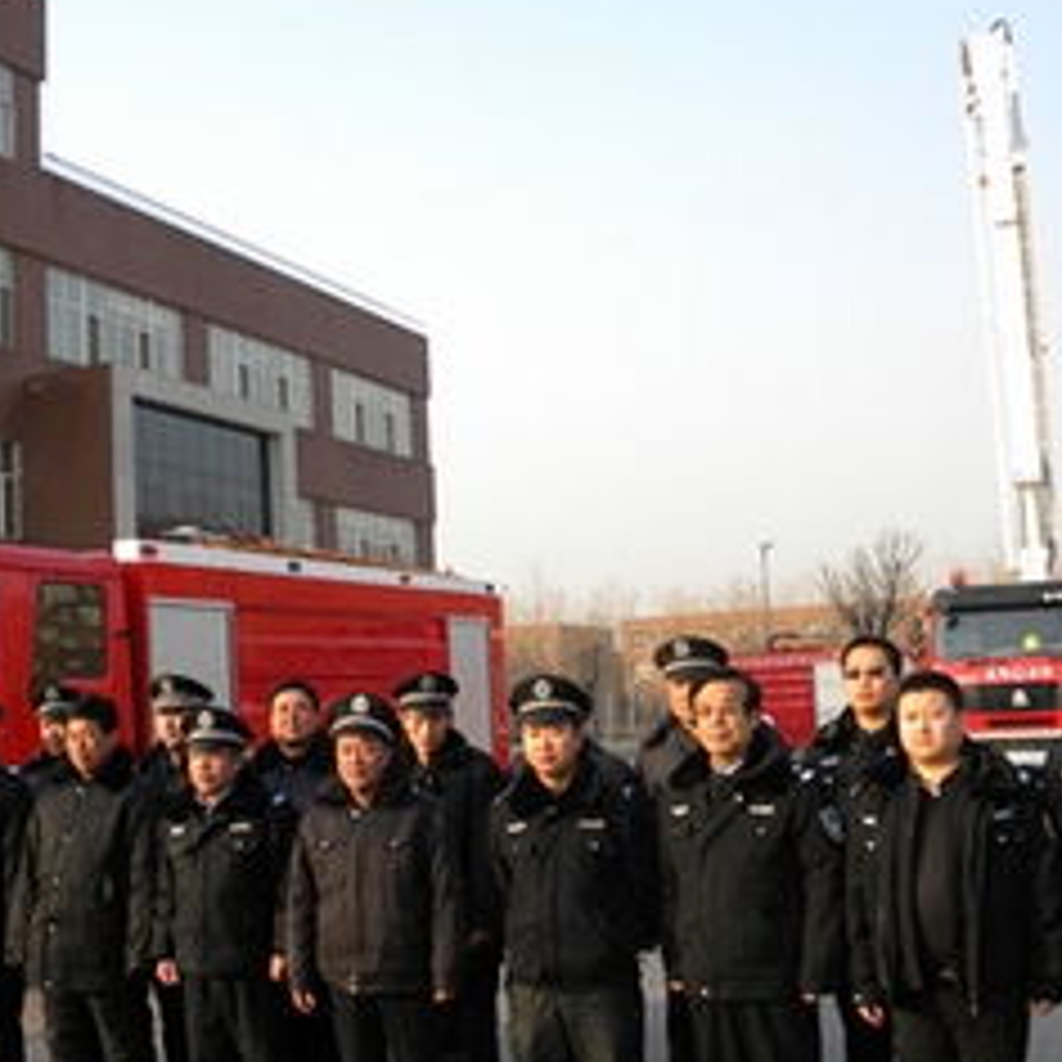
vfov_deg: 38.3
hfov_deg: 38.2
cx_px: 428
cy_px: 610
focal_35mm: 44
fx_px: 1527
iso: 80
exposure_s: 1/234
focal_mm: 5
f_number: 3.5
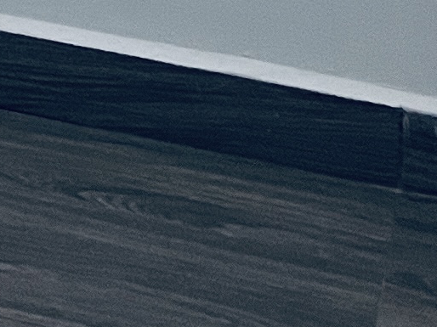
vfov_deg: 6.3
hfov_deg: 8.4
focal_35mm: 204
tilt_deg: -4.9
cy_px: -823
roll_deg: +0.6
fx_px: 2574
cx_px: -802
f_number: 1.5
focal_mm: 5.7
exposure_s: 1/60
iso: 160
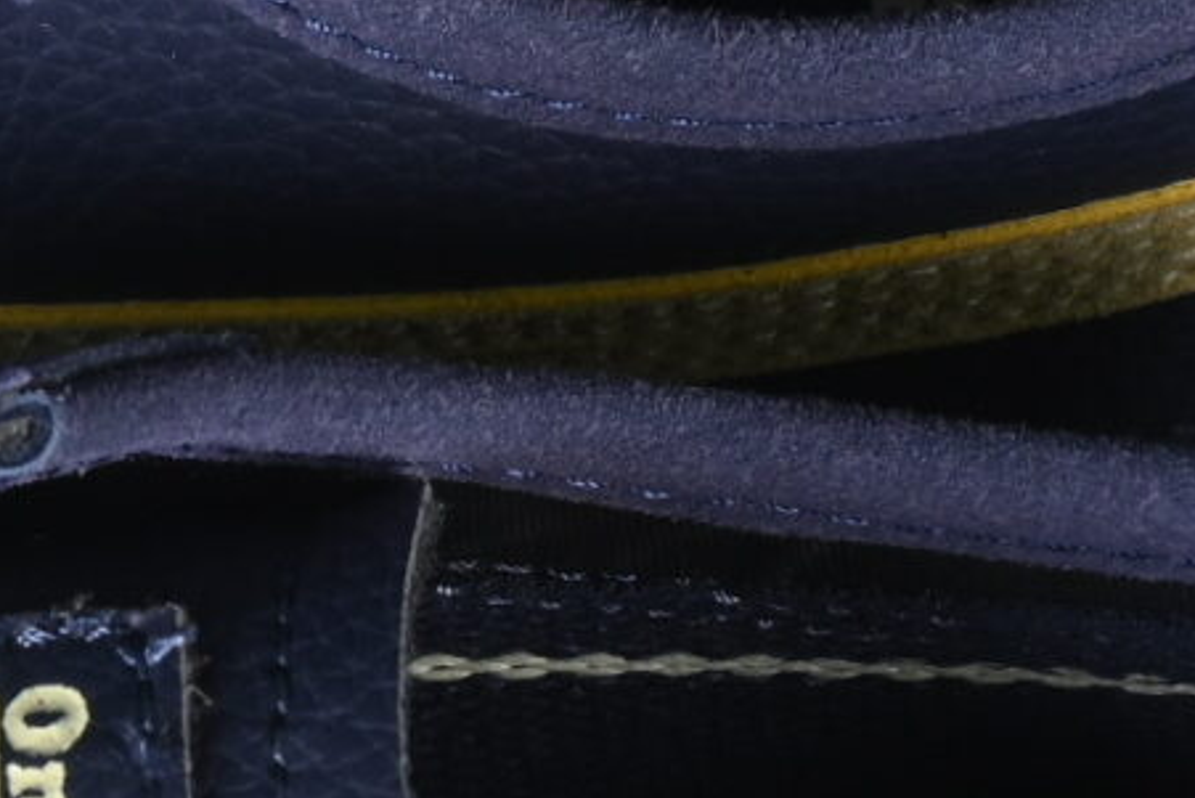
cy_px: 773
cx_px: -707
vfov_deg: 3.2
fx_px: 14145
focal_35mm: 426
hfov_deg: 4.8
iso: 160
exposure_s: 1/50
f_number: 6.3
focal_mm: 50
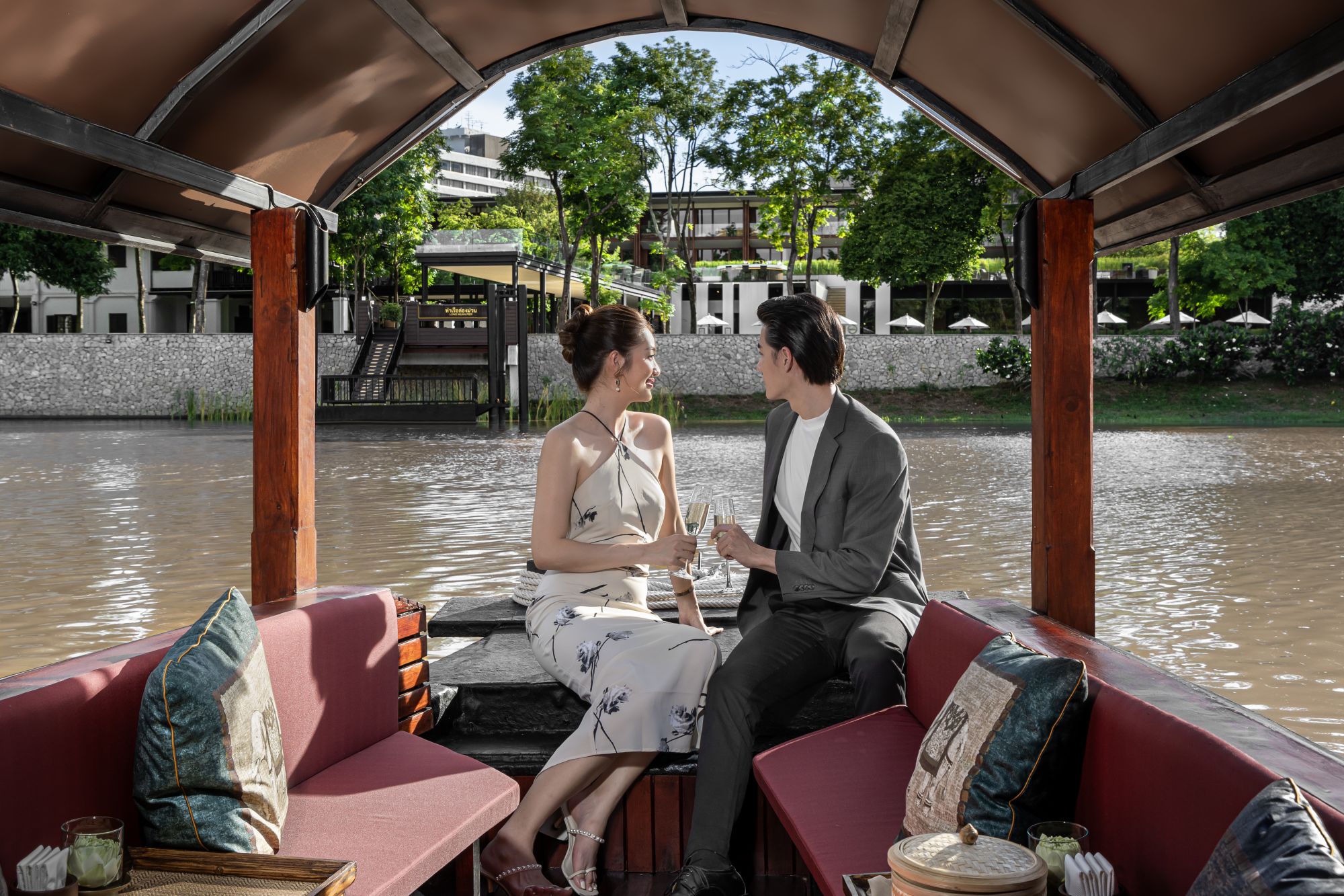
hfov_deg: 46.4
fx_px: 1568
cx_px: 672
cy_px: 448
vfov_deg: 31.9
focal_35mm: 42
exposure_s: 1/200
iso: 400
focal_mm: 42
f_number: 11
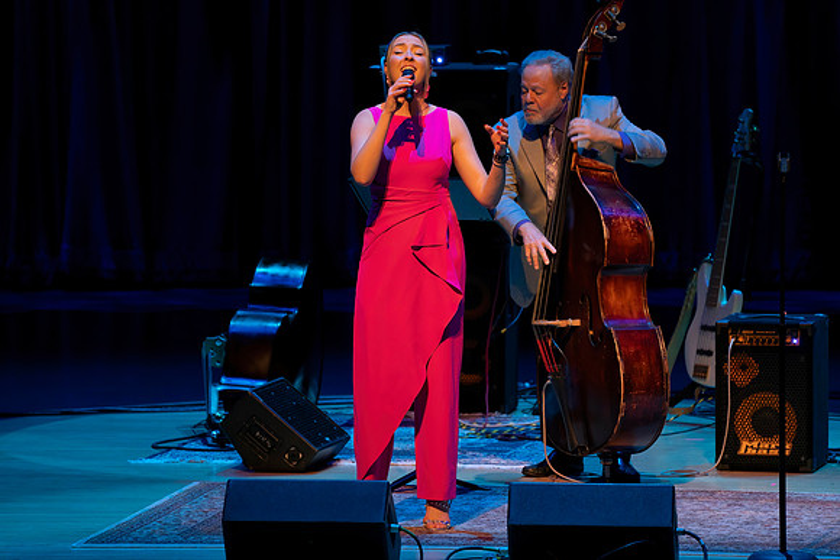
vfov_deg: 3.6
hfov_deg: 5.4
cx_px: 420
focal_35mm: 379
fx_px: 8845
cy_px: 280
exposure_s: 1/250
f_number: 5.6
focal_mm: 379
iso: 2500
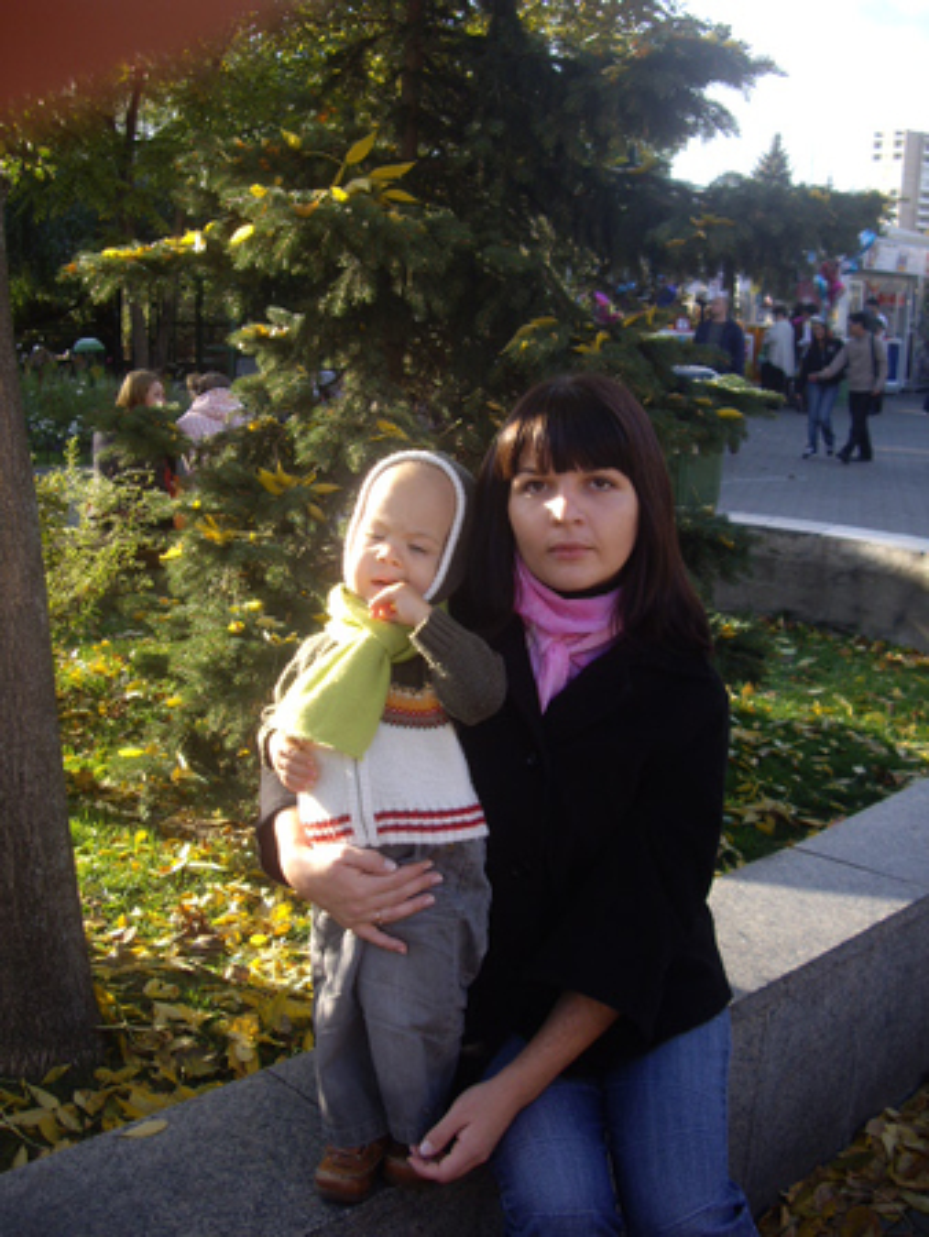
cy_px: 618
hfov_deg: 37.8
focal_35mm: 38
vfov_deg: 49.0
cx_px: 464
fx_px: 1358
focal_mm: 7.9
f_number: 2.8
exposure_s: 1/160
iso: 64
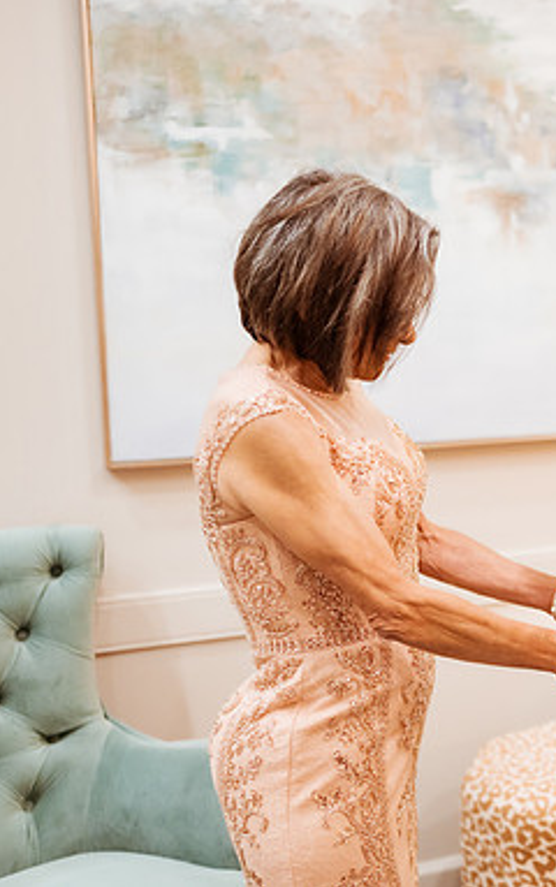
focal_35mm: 54
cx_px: 593
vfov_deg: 37.5
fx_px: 1307
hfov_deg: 22.8
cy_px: 441
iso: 1250
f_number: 1.8
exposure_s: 1/500
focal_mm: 35
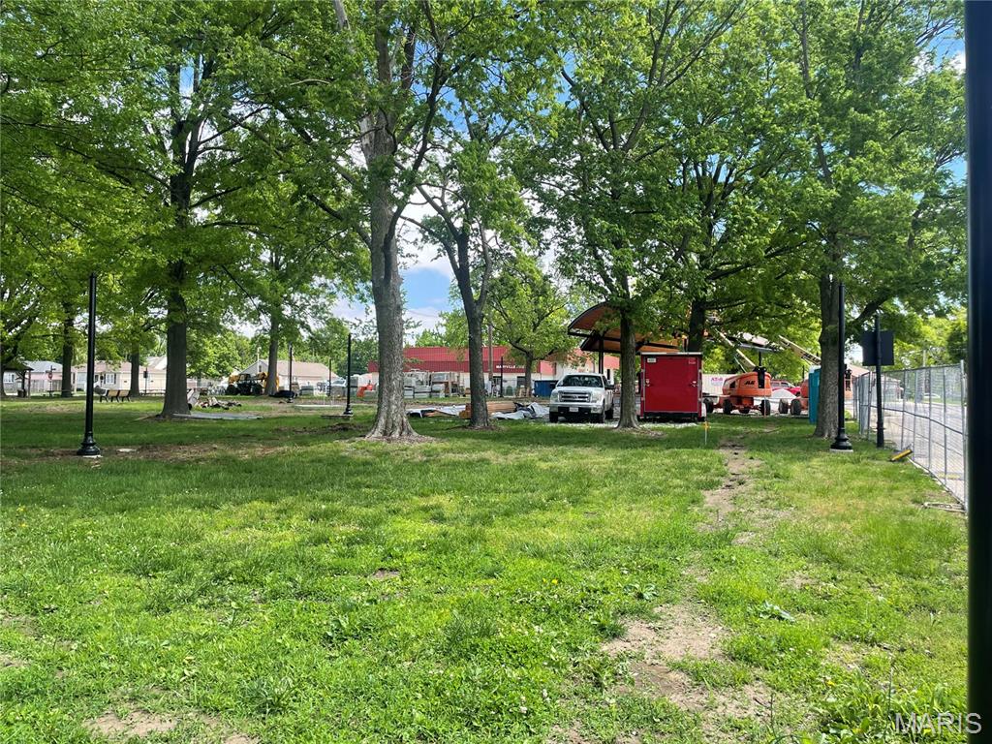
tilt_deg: +2.7
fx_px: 745
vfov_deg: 53.1
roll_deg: -0.3
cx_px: 496
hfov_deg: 67.3
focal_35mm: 26
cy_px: 372
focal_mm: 4.2
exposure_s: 1/1092
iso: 32
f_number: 1.6
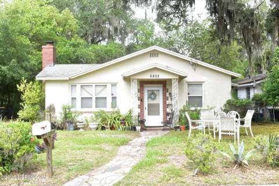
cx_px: 140
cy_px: 93
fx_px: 314
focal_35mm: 40
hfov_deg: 47.9
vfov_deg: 33.0
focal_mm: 27
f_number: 6.3
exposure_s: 1/160
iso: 250
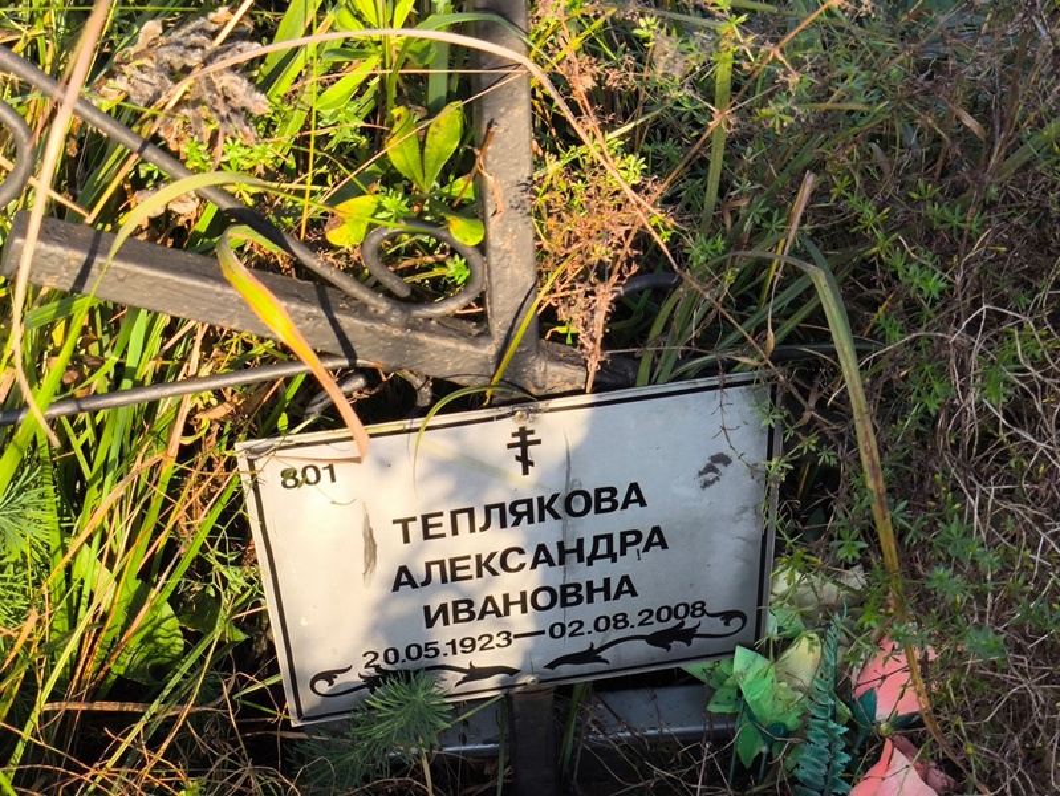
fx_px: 1532
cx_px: 530
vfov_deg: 29.1
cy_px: 398
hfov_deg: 38.2
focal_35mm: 50
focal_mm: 4.71
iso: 50
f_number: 1.7
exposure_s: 1/277
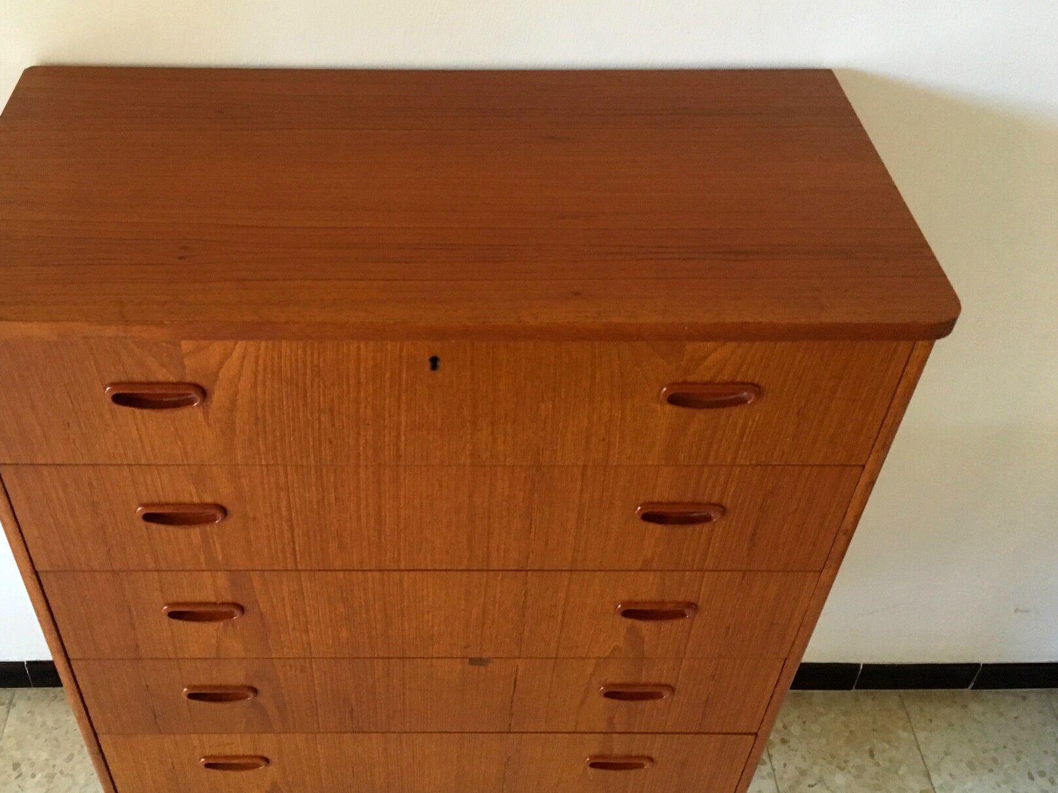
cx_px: 425
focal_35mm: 36
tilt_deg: -42.9
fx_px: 1100
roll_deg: -1.0
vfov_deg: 39.6
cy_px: 410
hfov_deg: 51.0
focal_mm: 4.15
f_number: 2.2
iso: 160
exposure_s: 1/30
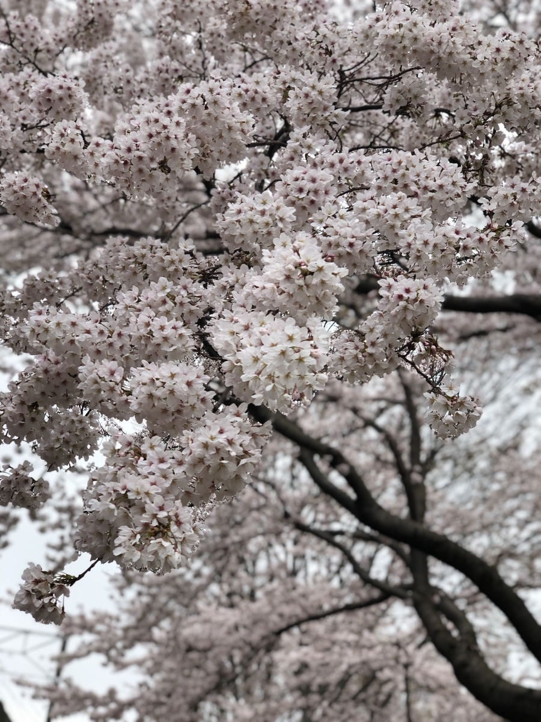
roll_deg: -6.2
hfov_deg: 28.0
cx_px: 270
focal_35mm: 52
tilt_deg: +28.9
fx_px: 1084
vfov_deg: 36.8
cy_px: 361
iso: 16
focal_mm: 6
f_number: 2.4
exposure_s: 1/240
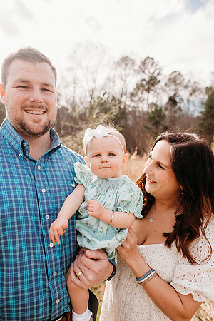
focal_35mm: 24
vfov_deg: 73.7
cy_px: 160
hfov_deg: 53.1
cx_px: 107
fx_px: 214
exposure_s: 1/800
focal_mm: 24
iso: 100
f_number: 3.5
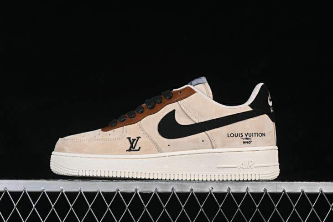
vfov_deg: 18.2
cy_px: 111
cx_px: 166
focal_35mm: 75
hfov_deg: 27.0
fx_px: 693
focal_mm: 50
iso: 160
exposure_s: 1/80
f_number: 8
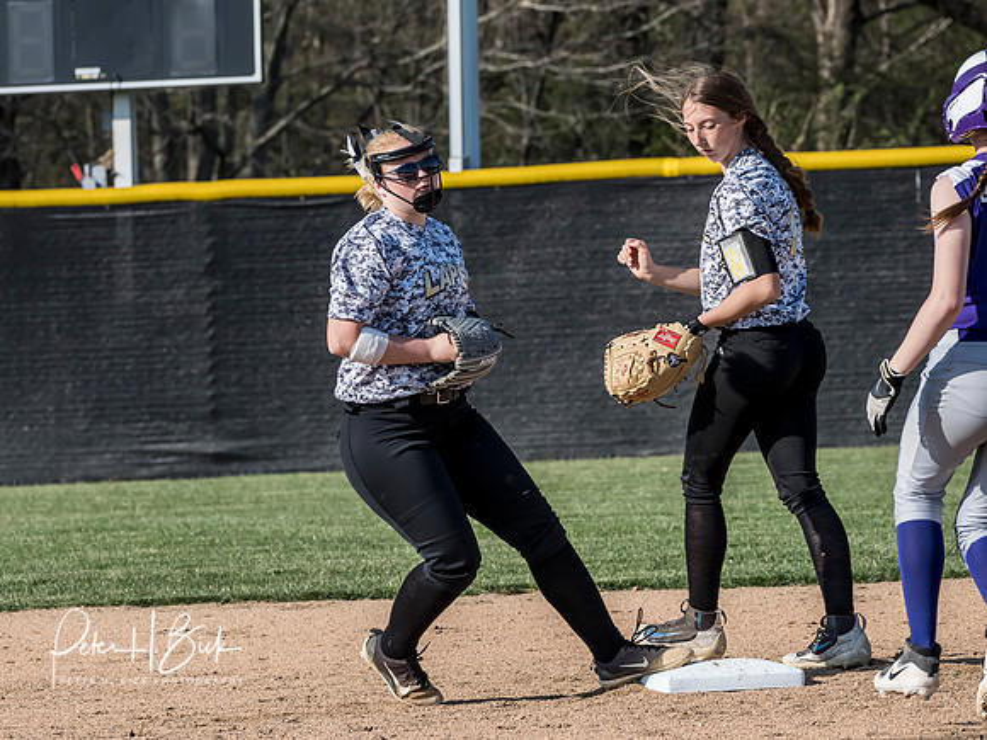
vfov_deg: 3.9
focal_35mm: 384
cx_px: 402
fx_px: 10946
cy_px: 384
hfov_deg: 5.2
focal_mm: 162
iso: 400
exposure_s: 1/1600
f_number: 6.3
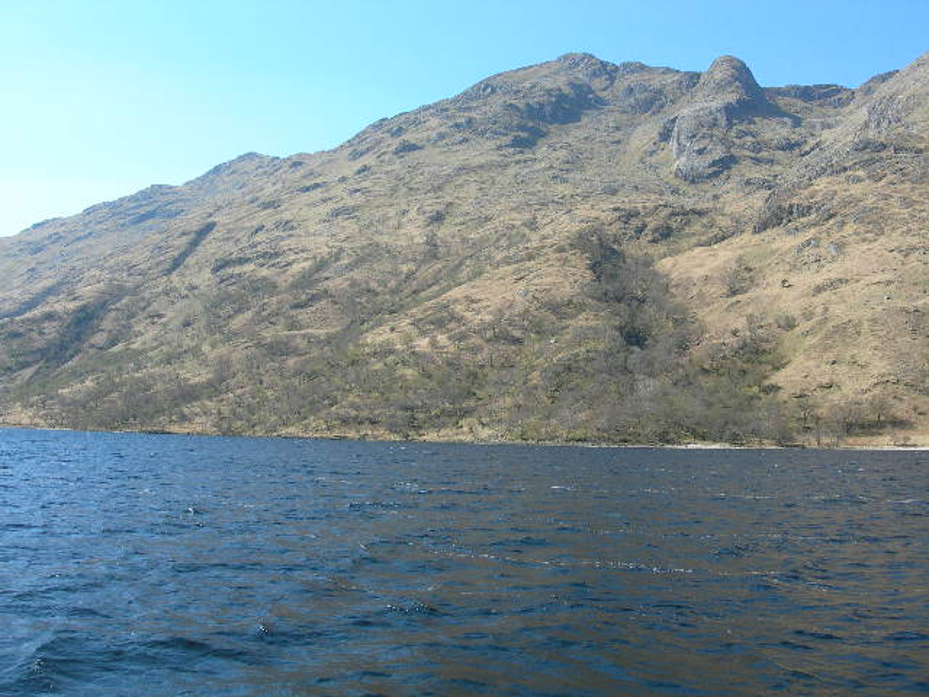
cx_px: 464
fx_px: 1020
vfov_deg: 37.7
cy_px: 348
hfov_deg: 49.0
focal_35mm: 38
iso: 50
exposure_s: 1/231
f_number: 4.8
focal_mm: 7.8
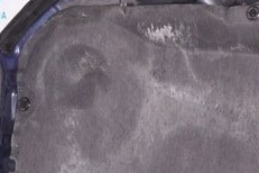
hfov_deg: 12.9
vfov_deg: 9.4
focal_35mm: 146
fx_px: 1050
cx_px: 442
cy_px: 111
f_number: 8
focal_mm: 22
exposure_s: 1/200
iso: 1600
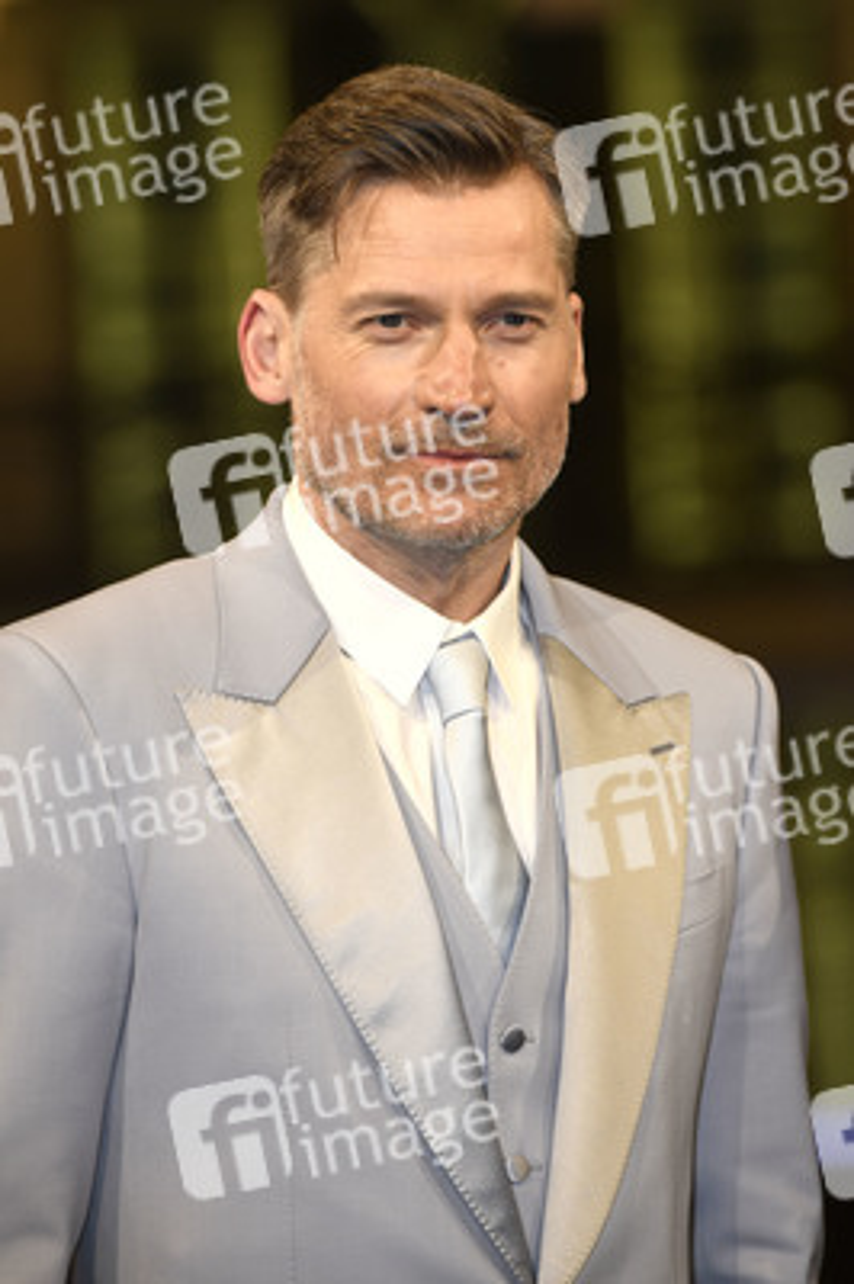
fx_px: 7128
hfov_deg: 6.9
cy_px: 642
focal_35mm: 200
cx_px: 427
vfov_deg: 10.3
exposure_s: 1/320
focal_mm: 200
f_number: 4.5
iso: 1000
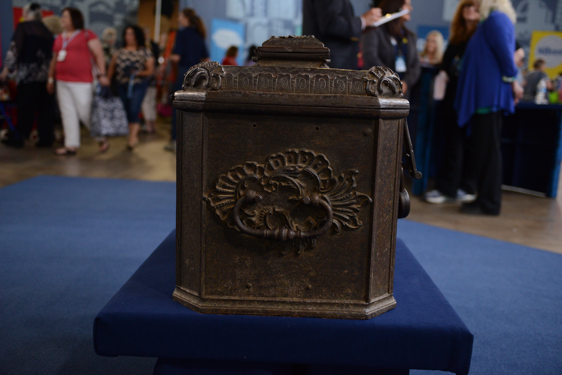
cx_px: 281
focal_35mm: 38
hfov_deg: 50.7
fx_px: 593
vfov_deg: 35.1
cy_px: 188
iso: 2000
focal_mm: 38
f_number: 2.8
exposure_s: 1/400
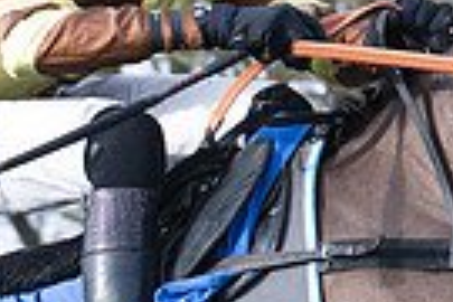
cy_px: 475
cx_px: 790
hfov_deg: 3.1
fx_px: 8254
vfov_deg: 2.1
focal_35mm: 656
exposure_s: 1/1250
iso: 400
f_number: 4
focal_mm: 70
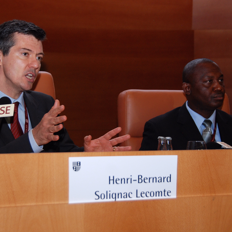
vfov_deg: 21.4
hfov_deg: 21.4
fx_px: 614
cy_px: 116
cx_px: 101
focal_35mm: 81
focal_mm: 42
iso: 400
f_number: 4.8
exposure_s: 1/80
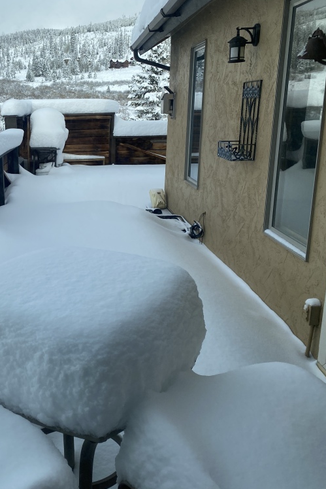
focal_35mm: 37
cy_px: 239
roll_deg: +2.1
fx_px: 502
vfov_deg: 51.9
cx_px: 16
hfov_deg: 33.5
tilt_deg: -14.2
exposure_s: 1/2028
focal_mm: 4.25
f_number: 1.8
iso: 32
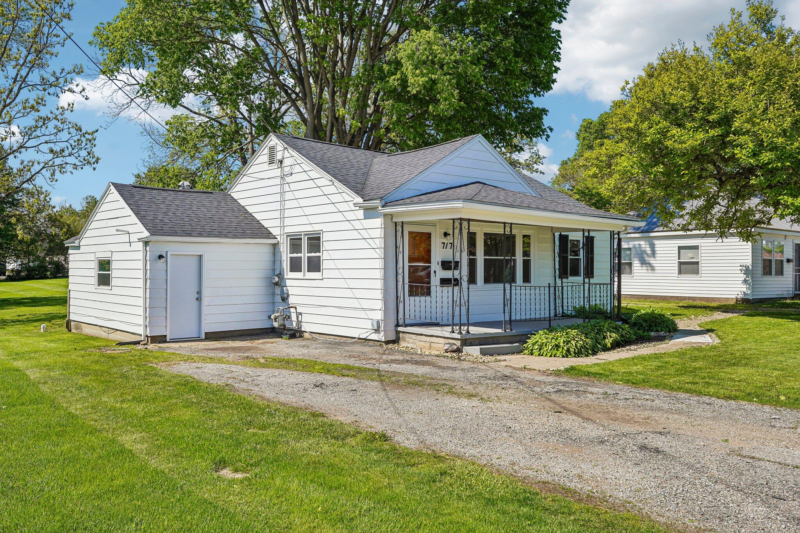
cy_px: 266
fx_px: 667
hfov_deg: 61.9
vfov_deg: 43.6
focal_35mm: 30
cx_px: 400
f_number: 8
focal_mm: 30
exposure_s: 1/640
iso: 100
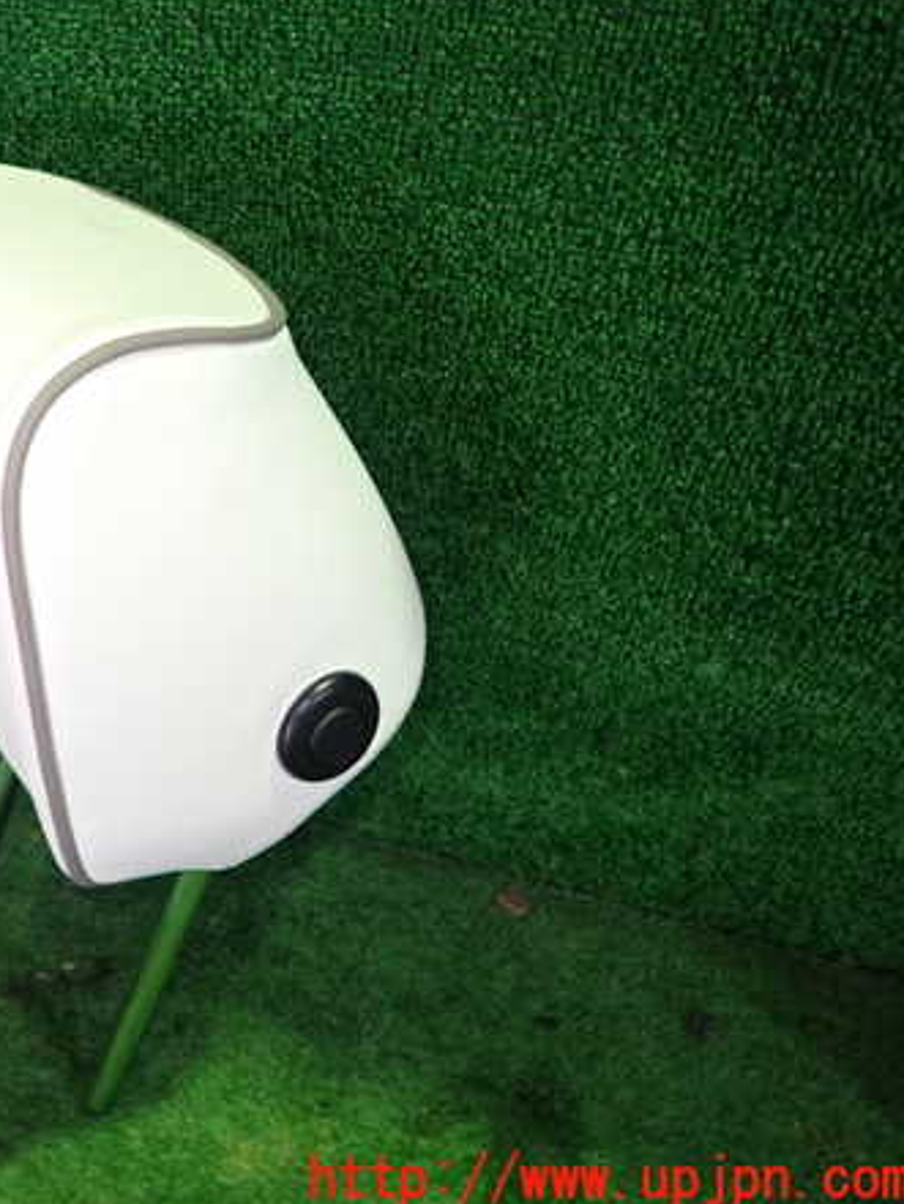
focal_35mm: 34
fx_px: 1183
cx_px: 107
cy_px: 601
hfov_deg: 39.1
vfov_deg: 53.9
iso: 250
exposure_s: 1/30
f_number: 2
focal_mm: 4.5
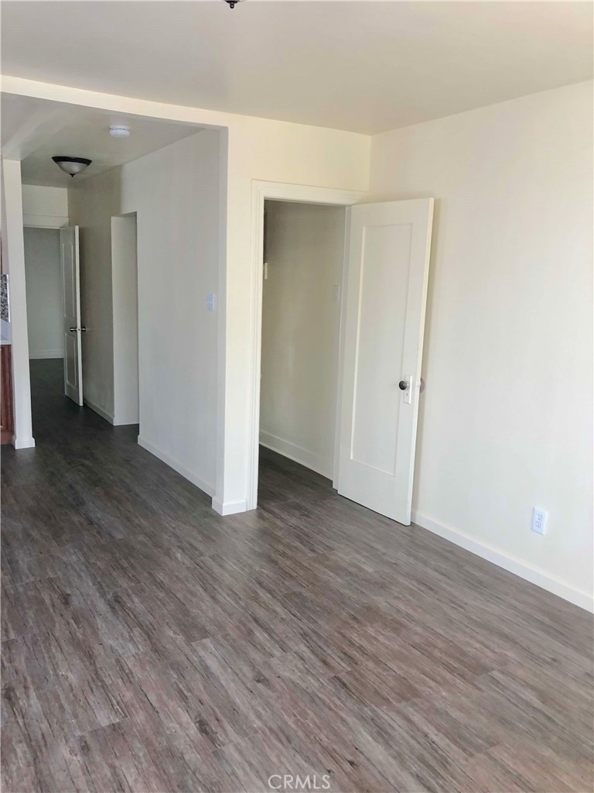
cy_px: 396
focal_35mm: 28
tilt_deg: -12.1
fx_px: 641
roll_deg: -2.1
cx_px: 297
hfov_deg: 49.7
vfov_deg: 63.4
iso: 20
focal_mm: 3.99
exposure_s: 1/30
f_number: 1.8
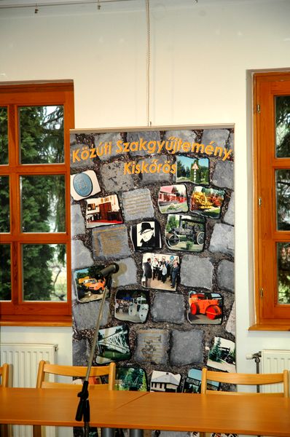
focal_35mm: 105
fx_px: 1273
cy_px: 218
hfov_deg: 13.0
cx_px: 145
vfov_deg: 19.5
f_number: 4.5
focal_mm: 70
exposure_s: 1/60
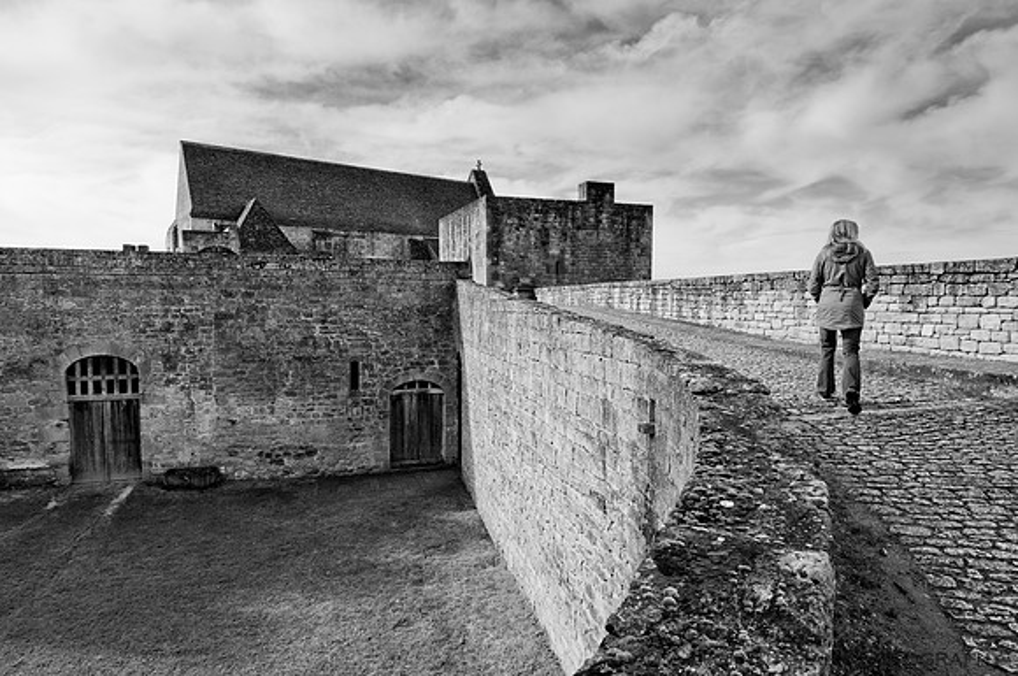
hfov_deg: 81.3
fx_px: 593
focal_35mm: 21
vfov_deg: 59.3
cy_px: 338
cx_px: 509
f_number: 8
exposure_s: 1/250
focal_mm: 14
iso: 200
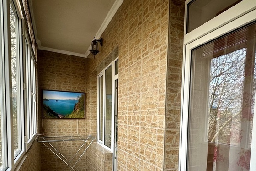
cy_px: 133
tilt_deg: -5.1
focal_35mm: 26
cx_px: 135
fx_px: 185
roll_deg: -2.0
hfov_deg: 69.4
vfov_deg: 47.2
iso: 64
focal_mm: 2.22
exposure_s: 1/99
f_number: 2.2
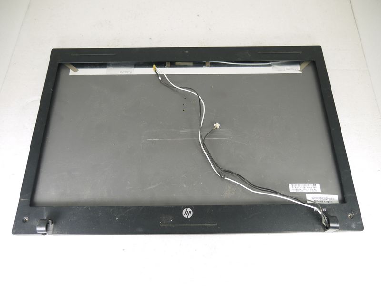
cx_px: 190
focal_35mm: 28
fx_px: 308
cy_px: 143
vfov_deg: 49.7
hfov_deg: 63.4
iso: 160
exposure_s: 1/80
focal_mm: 14
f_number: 3.5
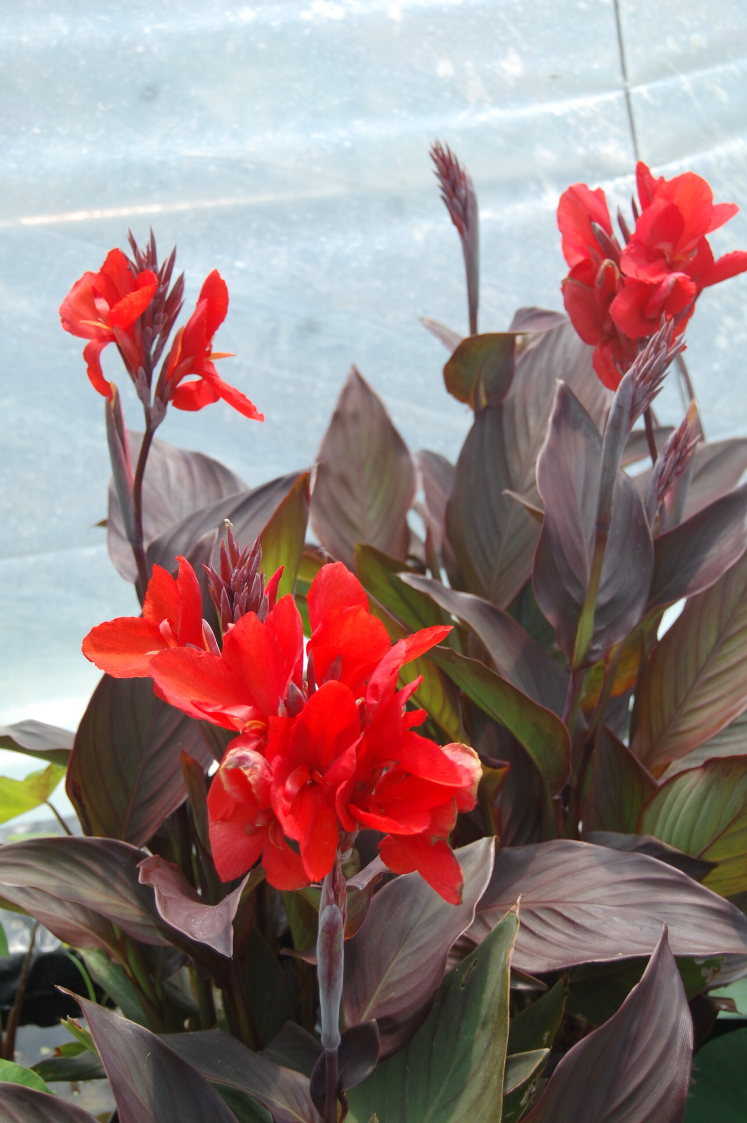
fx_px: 1871
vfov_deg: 33.4
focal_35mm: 60
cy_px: 562
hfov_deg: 22.6
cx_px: 374
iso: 250
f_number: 5
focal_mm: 40
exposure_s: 1/500
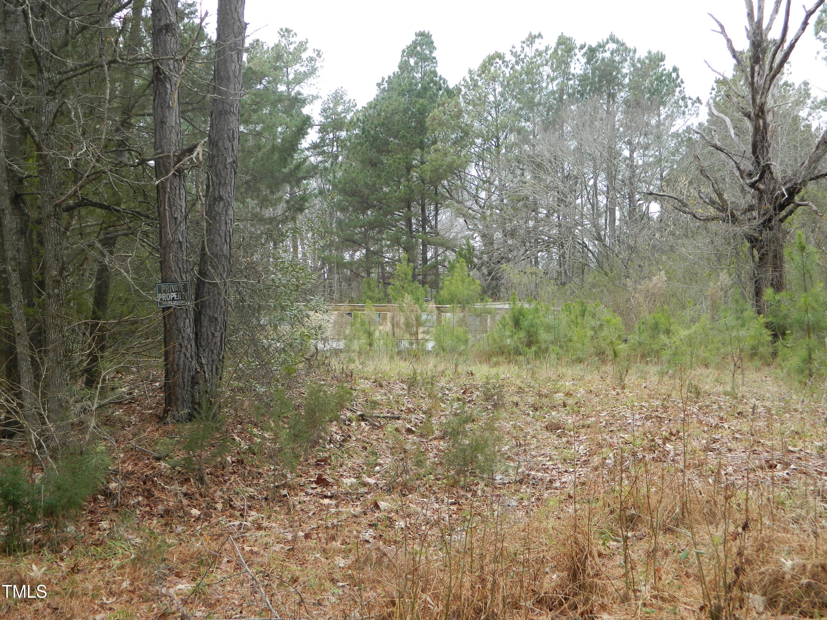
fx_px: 1123
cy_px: 310
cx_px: 414
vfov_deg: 30.9
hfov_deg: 40.4
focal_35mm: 47
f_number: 3.6
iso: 80
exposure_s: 1/60
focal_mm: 8.4
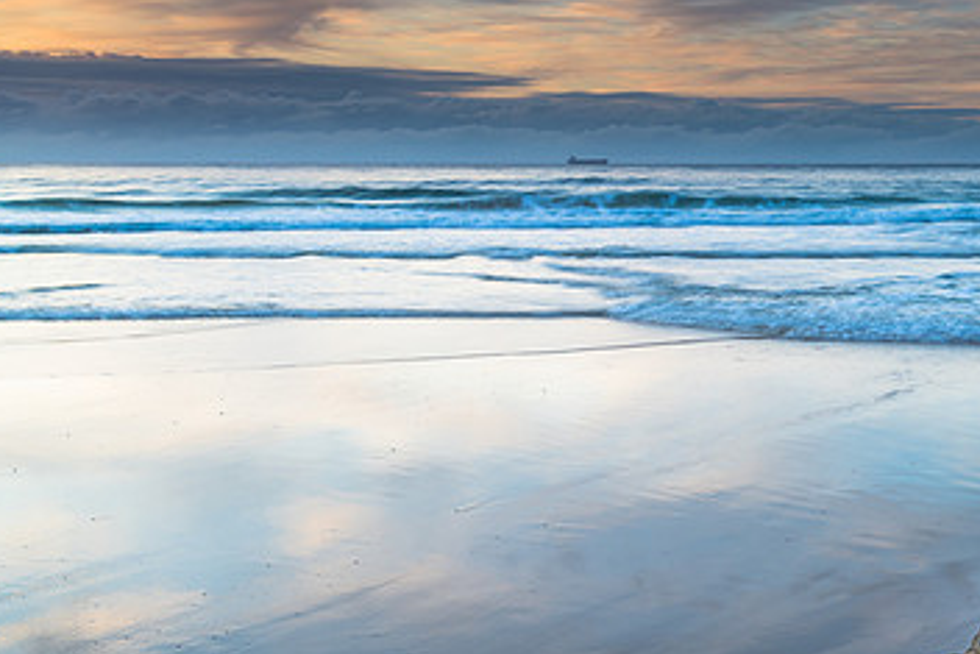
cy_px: 221
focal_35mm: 57
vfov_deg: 23.7
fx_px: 1552
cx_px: 791
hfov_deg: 33.9
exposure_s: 1/2.5
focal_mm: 34
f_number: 8
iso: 31
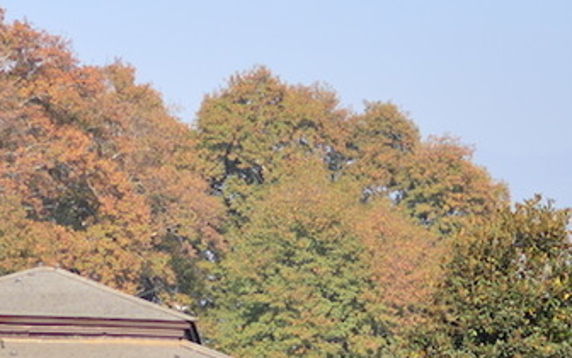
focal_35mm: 191
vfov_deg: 6.8
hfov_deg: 10.9
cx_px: 2
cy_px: 382
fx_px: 2975
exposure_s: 1/1600
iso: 100
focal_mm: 35
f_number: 2
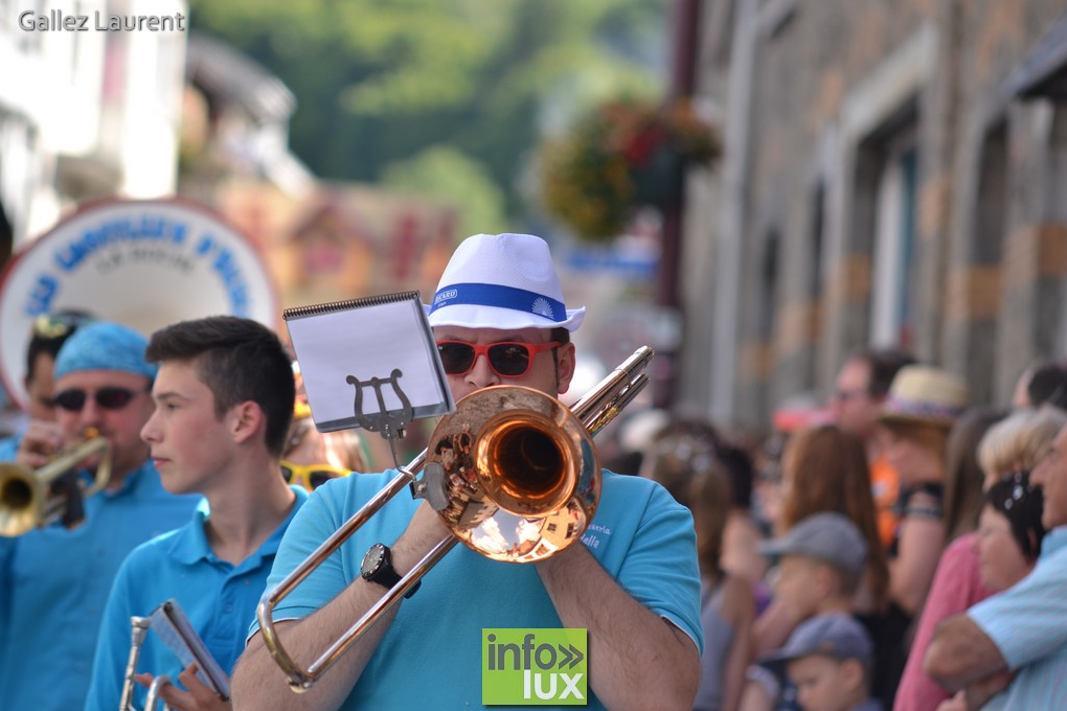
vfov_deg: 6.1
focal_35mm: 226
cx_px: 535
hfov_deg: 9.1
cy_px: 356
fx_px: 6698
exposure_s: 1/250
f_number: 4
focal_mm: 150
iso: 100
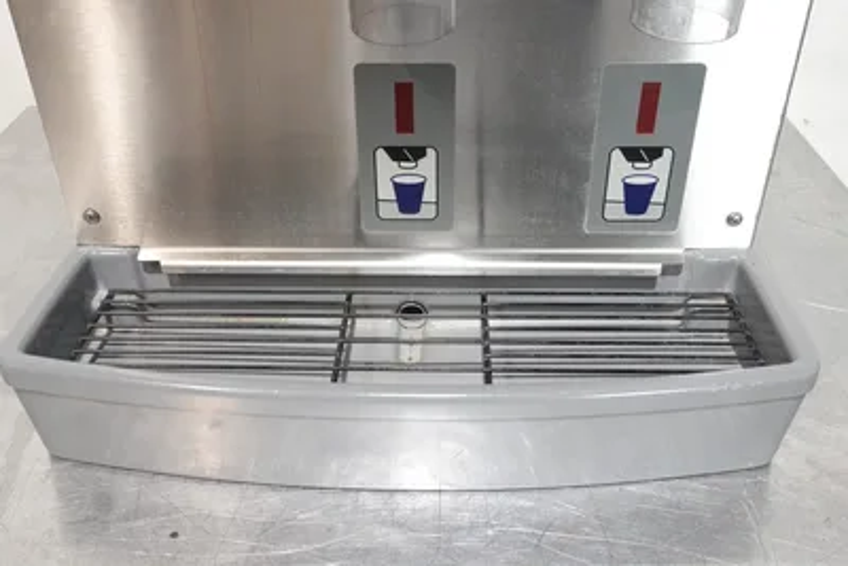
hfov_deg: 53.1
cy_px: 283
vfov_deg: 36.9
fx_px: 848
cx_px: 424
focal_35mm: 36
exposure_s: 1/40
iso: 1600
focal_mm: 13.29
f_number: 3.5
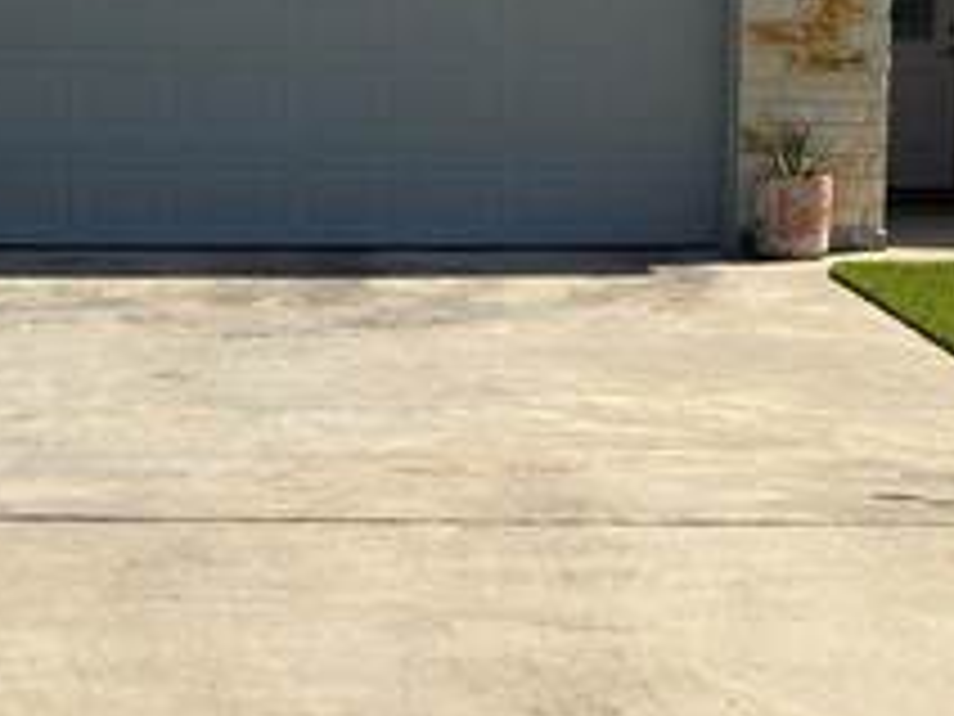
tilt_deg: -10.9
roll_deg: -0.2
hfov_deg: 17.0
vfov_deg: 12.6
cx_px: 504
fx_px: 3197
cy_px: 693
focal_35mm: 116
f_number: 1.78
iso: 100
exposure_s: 1/11628
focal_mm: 6.76
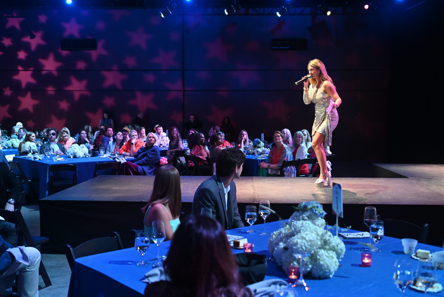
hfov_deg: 48.4
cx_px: 222
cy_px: 148
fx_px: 494
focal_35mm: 40
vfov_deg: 33.4
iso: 2500
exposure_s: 1/125
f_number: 3.2
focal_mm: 40
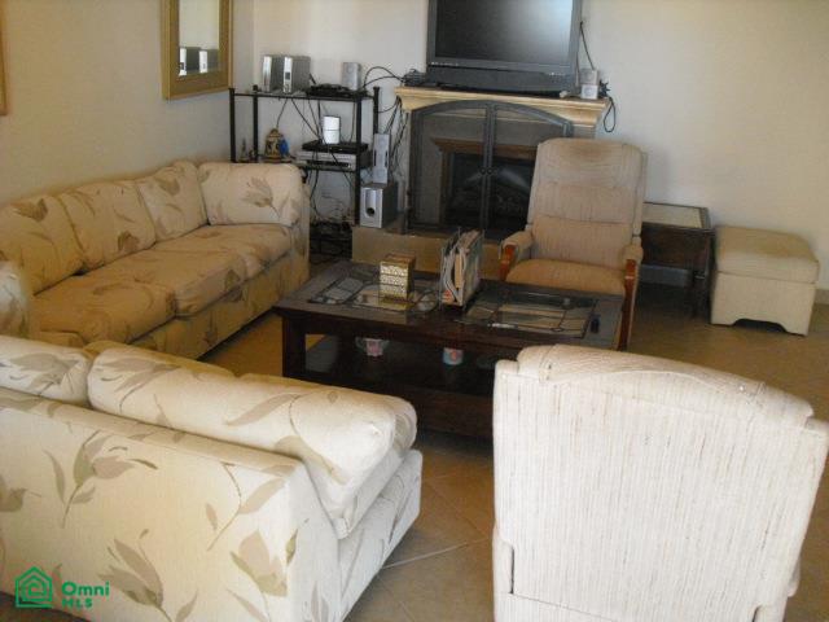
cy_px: 311
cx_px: 414
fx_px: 862
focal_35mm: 36
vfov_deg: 39.7
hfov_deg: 51.4
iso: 800
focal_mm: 6.3
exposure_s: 1/100
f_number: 3.1
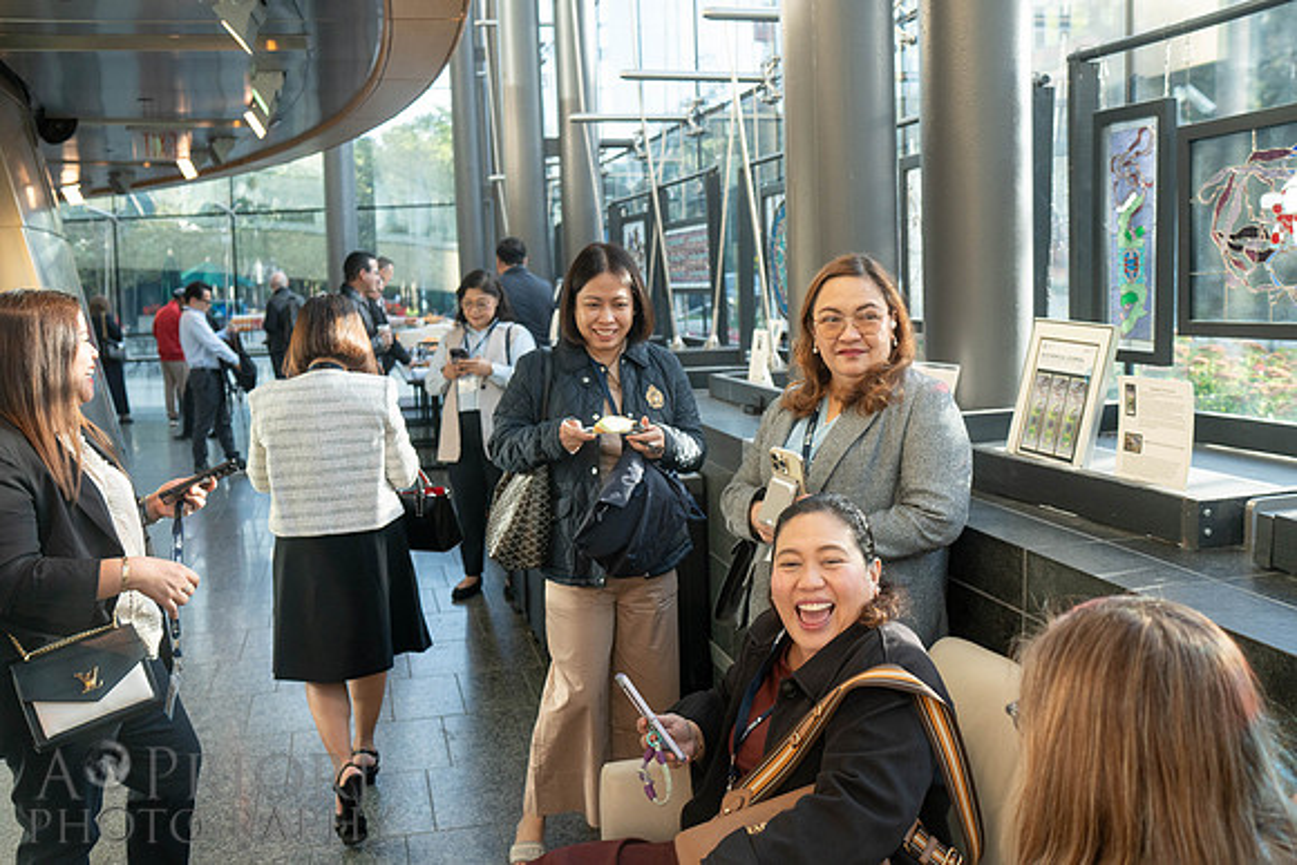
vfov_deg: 37.9
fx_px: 1261
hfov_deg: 54.4
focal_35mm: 35
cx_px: 648
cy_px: 432
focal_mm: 35
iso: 1250
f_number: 4
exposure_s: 1/640
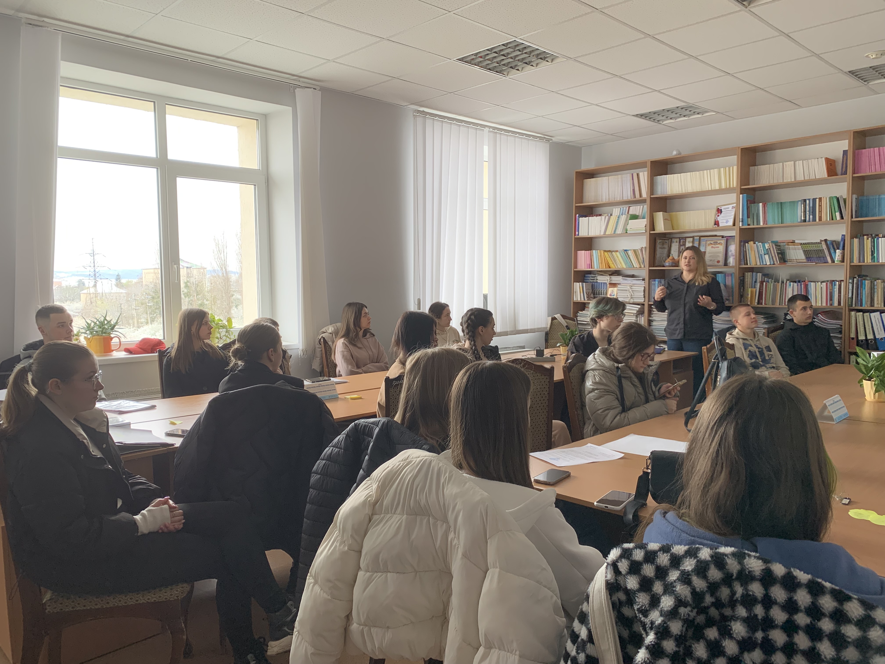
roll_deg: -0.4
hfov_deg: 67.3
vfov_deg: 53.1
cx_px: 442
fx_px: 665
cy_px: 332
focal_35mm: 26
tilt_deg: -2.4
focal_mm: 4.25
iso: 32
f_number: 1.8
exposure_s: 1/122
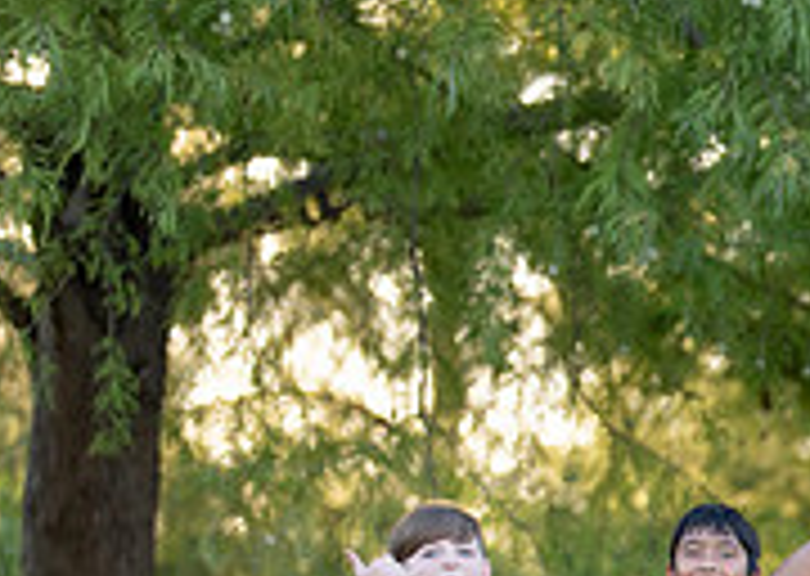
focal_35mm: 244
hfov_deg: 8.0
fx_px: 5605
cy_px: 895
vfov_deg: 5.8
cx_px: 1396
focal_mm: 50
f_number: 1.2
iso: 200
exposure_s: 1/1250
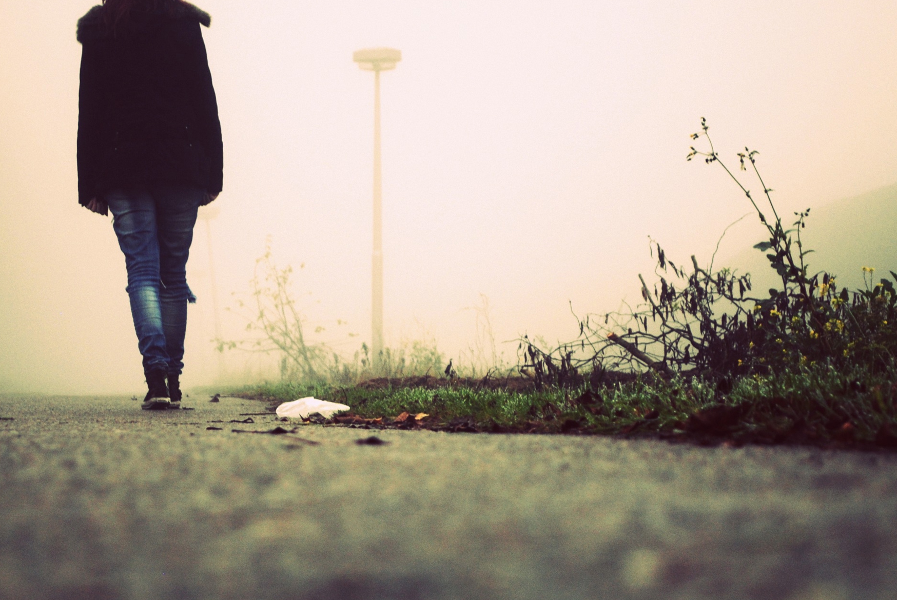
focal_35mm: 123
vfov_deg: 11.2
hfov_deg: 16.7
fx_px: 3062
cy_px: 386
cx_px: 400
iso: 200
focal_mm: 55
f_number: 5.6
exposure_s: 1/100
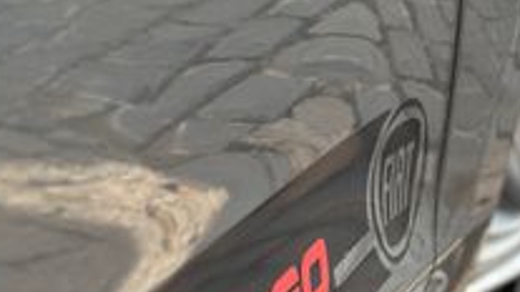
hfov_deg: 18.0
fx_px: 1639
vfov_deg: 10.2
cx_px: 236
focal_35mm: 119
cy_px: 121
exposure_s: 1/623
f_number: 1.78
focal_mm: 6.86
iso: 80
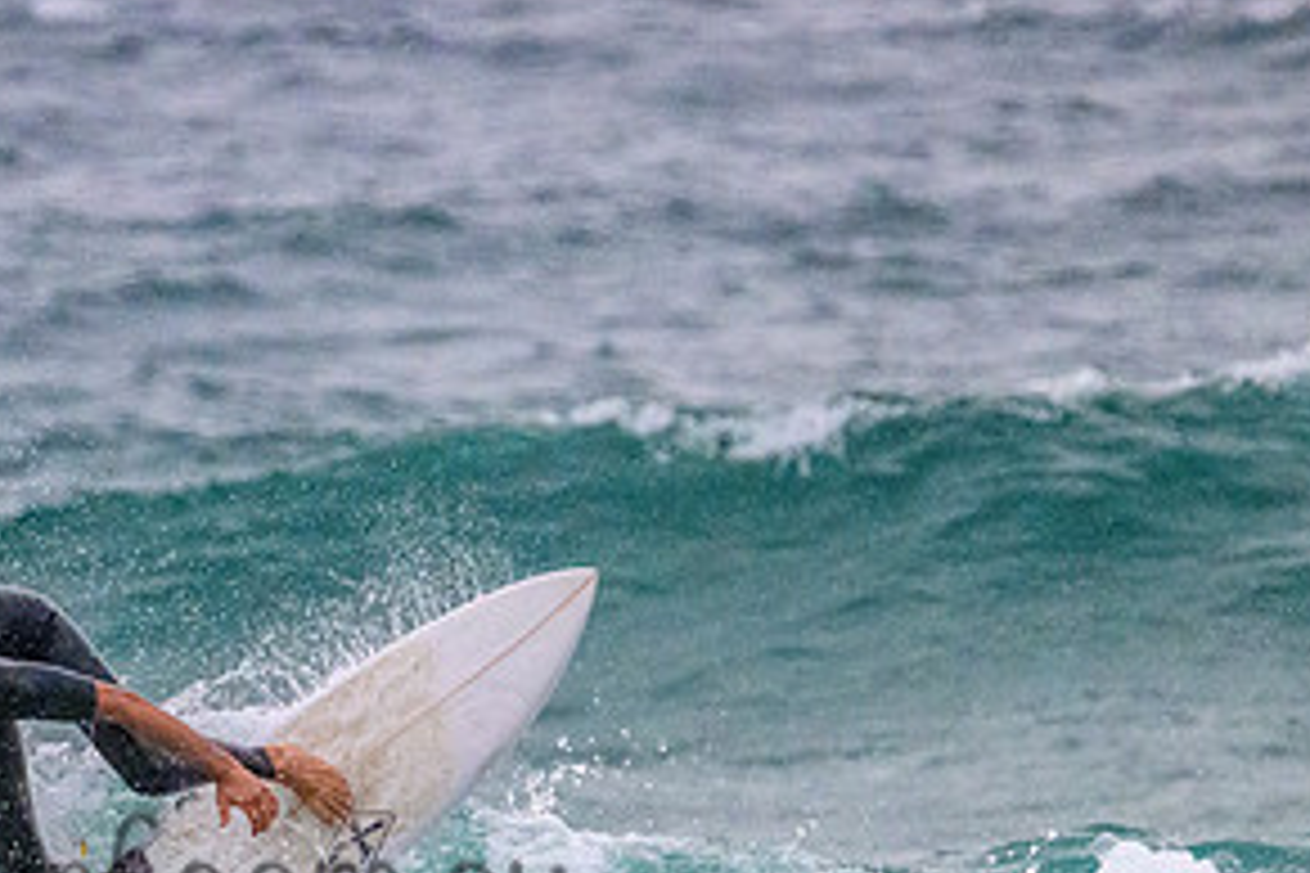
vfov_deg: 1.0
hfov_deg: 1.5
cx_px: 256
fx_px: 49012
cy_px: 733
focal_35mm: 1347
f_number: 11
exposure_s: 1/2000
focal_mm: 600
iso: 8000
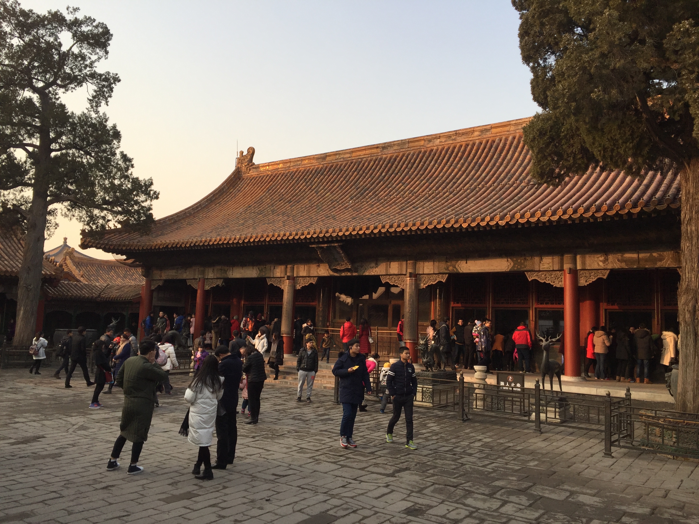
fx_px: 586
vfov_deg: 48.2
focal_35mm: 29
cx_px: 350
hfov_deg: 61.7
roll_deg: -2.2
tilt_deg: +6.8
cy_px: 262
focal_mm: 4.15
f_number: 2.2
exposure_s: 1/608
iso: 32
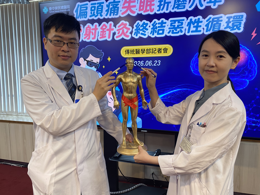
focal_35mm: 26
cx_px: 130
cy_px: 98
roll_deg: +0.5
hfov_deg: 67.3
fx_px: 195
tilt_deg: -6.1
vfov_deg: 53.1
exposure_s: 1/60
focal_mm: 4.25
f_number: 1.8
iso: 100
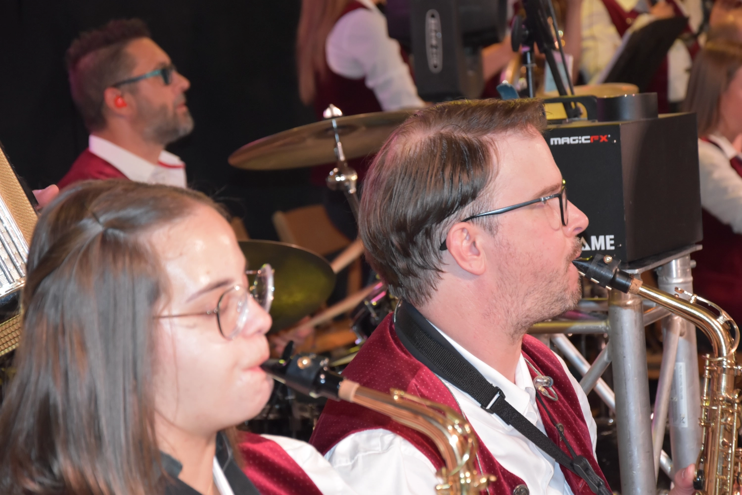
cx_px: 371
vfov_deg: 11.4
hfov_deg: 17.1
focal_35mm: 120
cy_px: 248
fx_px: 2473
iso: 1600
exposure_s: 1/60
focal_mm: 80
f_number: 5.3
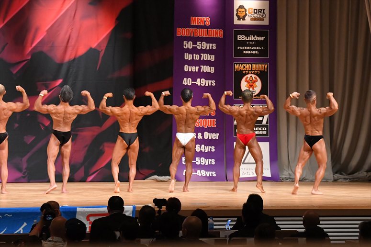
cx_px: 186
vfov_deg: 9.3
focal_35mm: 147
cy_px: 124
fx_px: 1514
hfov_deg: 14.0
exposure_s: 1/400
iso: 7200
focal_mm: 98
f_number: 5.6
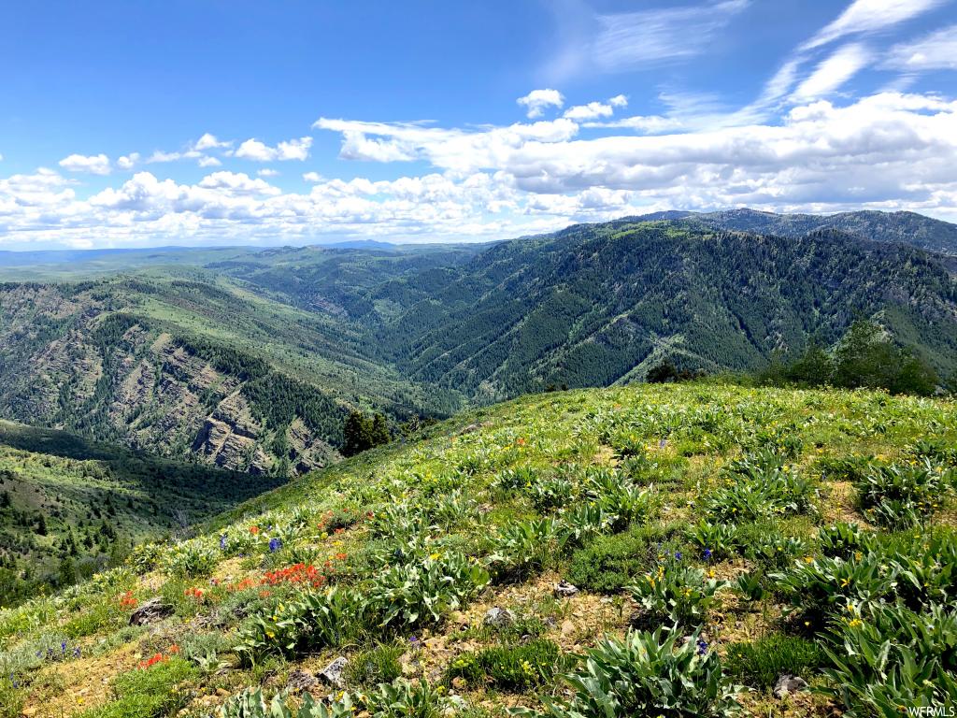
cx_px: 478
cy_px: 359
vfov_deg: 49.7
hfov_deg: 63.4
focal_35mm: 28
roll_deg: +1.7
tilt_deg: -8.6
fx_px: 774
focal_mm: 4
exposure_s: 1/2288
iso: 20
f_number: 1.8
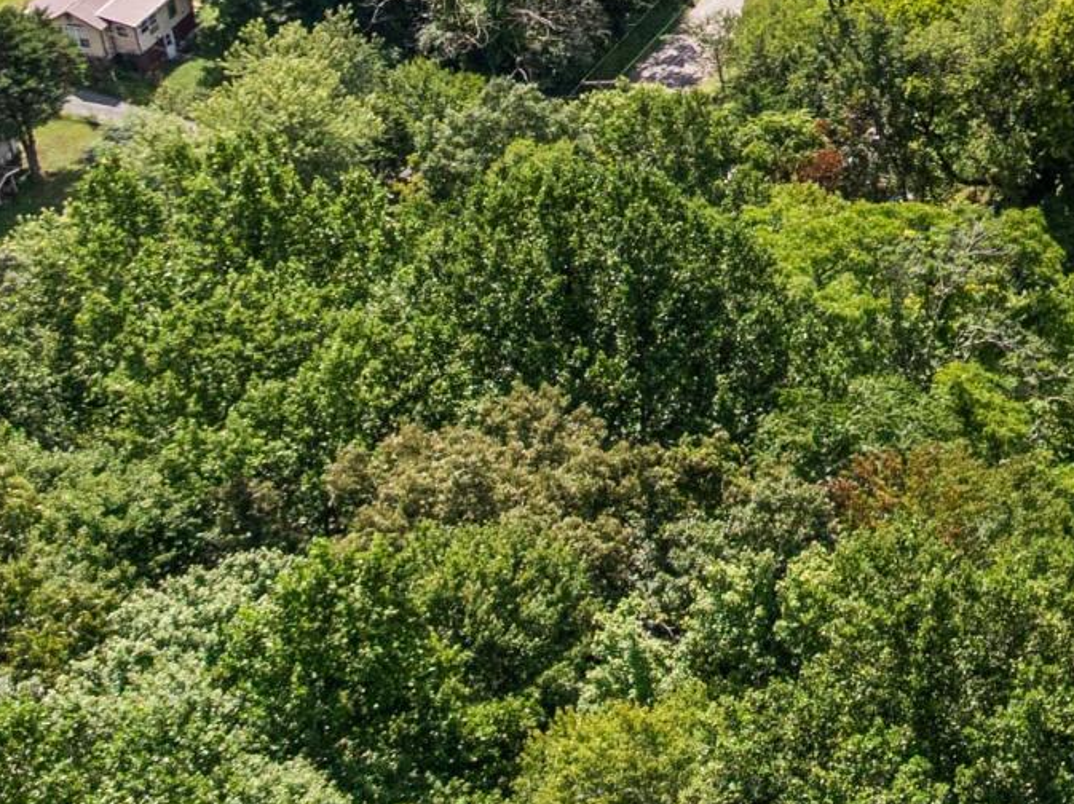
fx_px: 3318
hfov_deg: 16.4
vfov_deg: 13.3
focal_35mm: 107
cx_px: 1720
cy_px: -284
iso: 130
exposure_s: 1/100
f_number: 2.8
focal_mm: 12.29
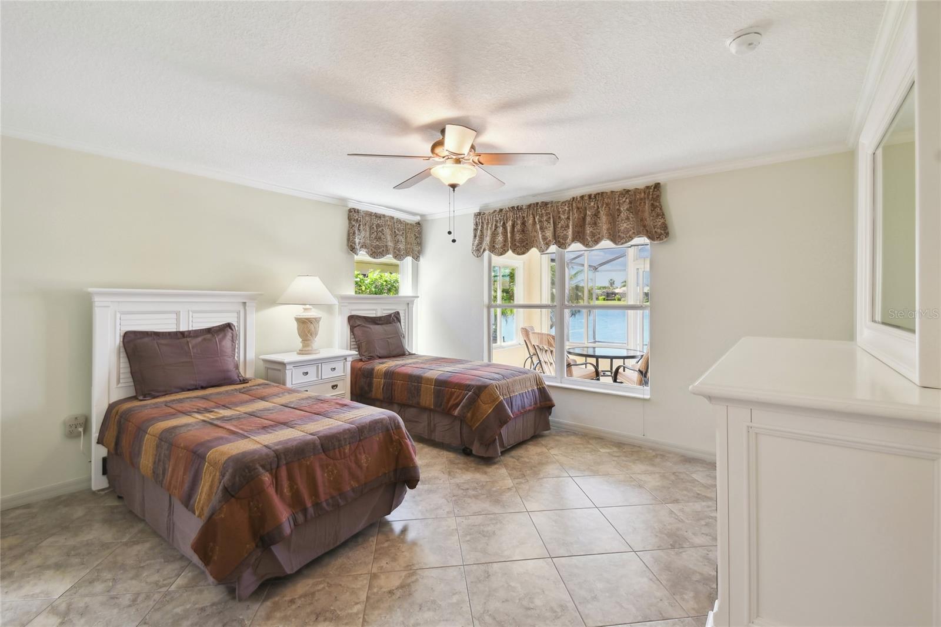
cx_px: 470
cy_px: 314
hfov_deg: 100.4
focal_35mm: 15
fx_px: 392
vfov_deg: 77.3
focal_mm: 10
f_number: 7.1
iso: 100
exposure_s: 1/20
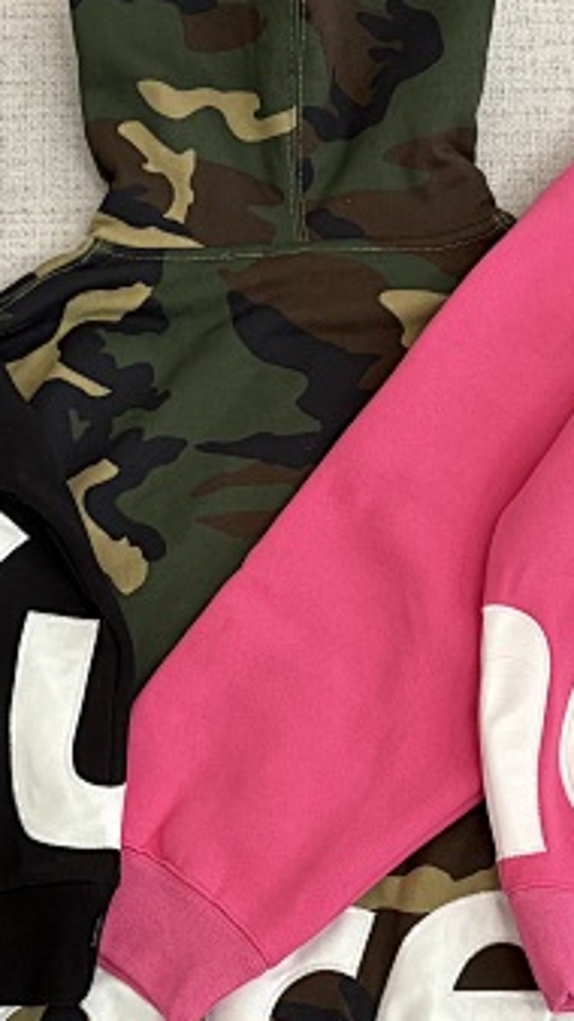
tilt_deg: -70.2
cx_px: 326
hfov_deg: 18.0
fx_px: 1814
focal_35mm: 67
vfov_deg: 31.4
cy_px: 592
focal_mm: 5.96
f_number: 1.6
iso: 160
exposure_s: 1/60
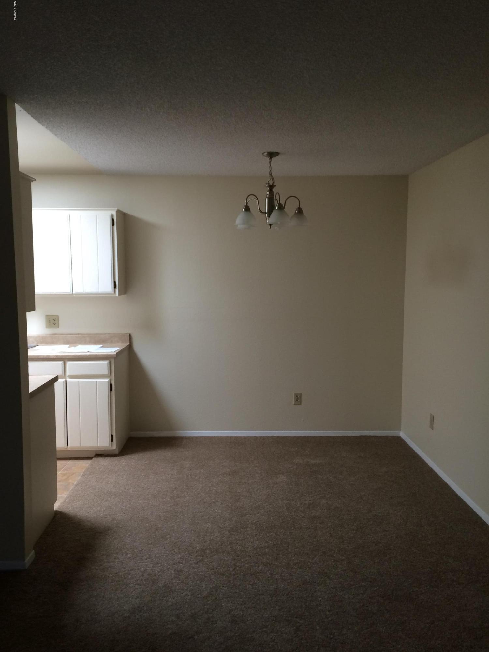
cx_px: 244
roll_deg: +0.6
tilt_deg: -6.3
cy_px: 326
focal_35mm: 29
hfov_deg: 48.2
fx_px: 546
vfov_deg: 61.7
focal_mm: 4.15
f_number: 2.2
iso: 40
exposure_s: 1/30
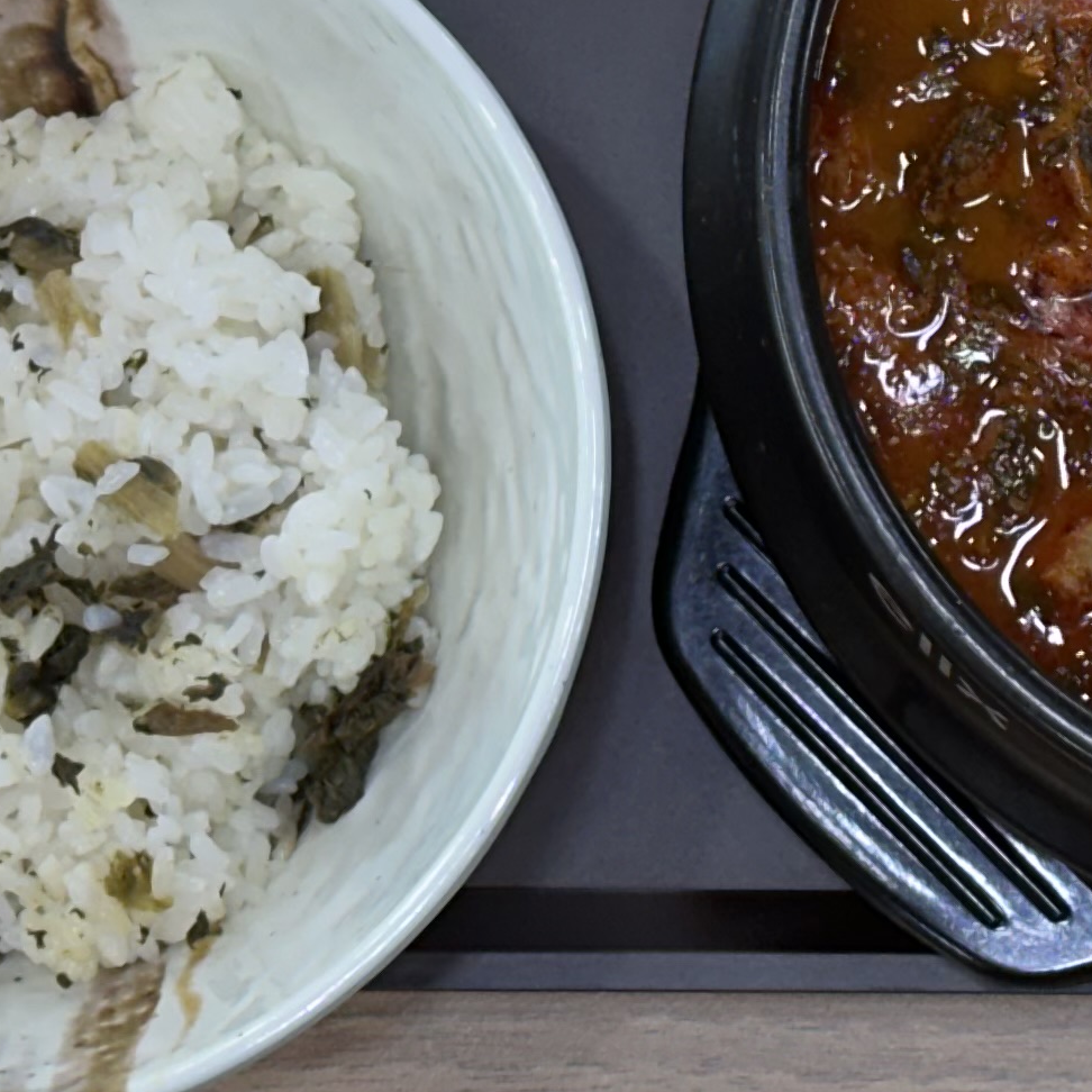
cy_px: -228
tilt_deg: -78.6
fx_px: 6282
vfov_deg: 9.8
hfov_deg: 9.9
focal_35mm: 176
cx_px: 1071
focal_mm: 6.86
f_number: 1.78
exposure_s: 1/60
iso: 80
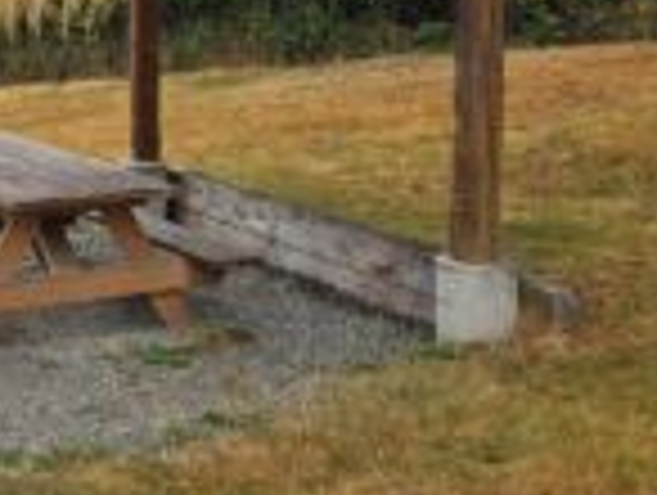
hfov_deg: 28.2
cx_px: -50
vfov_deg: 22.2
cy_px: -40
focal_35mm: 63
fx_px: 1198
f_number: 1.8
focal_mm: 5.4
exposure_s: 1/488
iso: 25
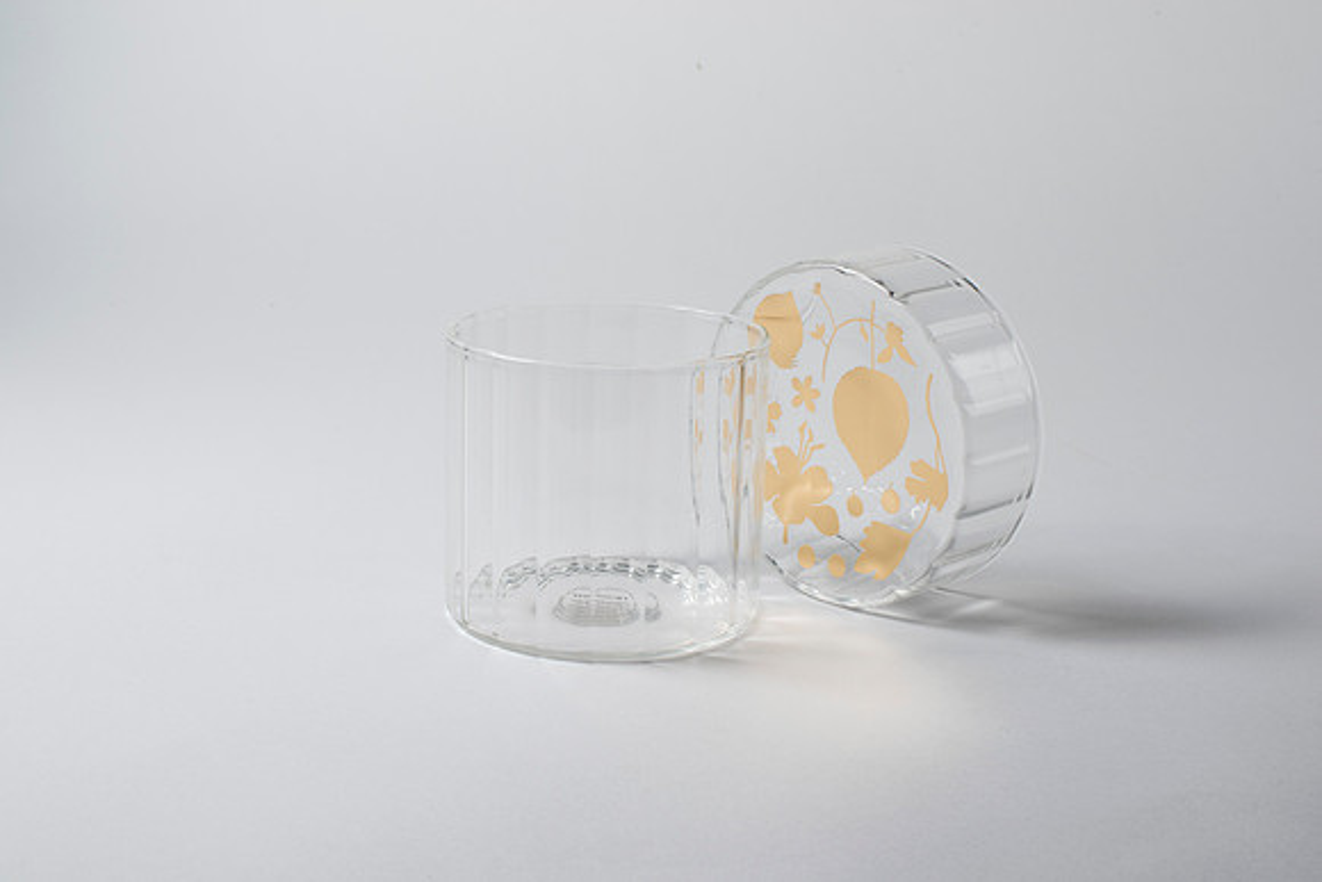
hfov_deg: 38.2
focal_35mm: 52
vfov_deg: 26.0
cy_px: 441
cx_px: 634
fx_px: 1910
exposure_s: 1/200
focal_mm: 50
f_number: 16
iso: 100
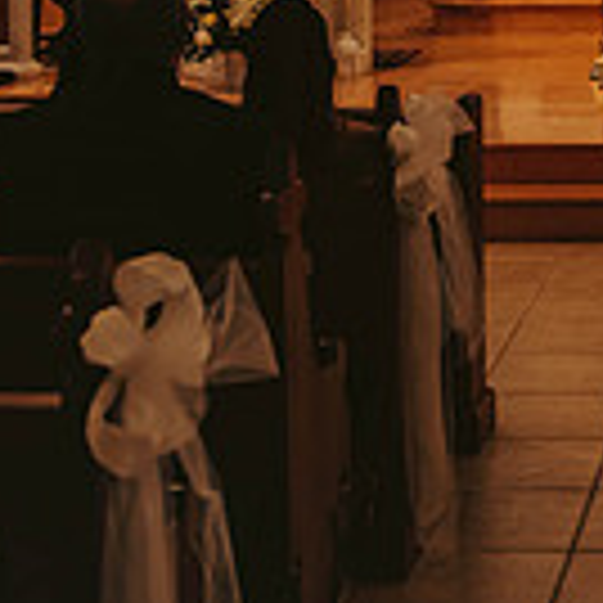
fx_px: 2030
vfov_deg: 15.7
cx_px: 814
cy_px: -259
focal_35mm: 103
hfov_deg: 15.9
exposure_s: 1/100
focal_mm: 28
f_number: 2.8
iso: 800
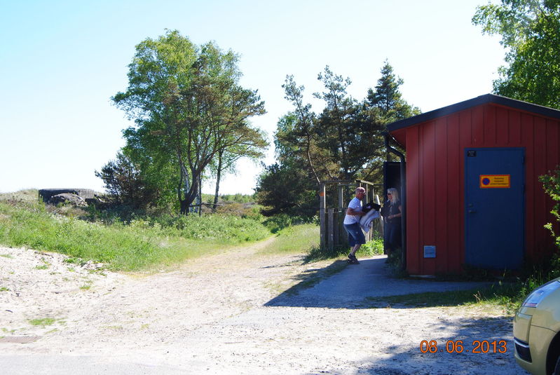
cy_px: 188
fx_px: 748
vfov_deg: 28.2
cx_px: 280
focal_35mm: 48
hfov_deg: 41.1
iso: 200
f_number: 10
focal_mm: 32
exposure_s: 1/160
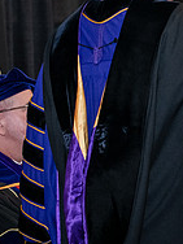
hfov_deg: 6.9
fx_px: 1466
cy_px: 45
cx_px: 340
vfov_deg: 9.5
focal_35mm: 208
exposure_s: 1/200
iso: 2500
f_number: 5
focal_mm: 70
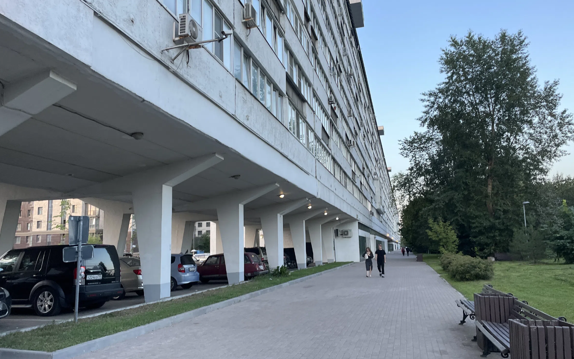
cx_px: 283
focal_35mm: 28
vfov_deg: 44.5
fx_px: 438
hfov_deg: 66.5
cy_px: 179
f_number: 1.6
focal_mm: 4.2
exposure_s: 1/100
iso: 100
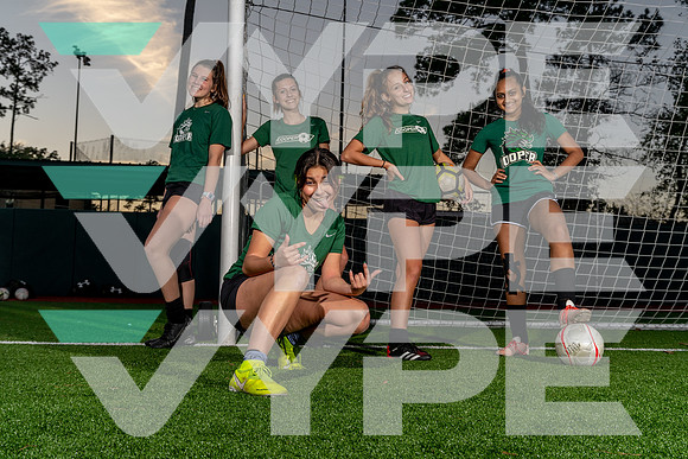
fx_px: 688
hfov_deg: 53.1
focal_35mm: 36
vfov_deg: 36.9
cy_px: 230
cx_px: 344
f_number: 8
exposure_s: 1/250
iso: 250
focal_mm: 36
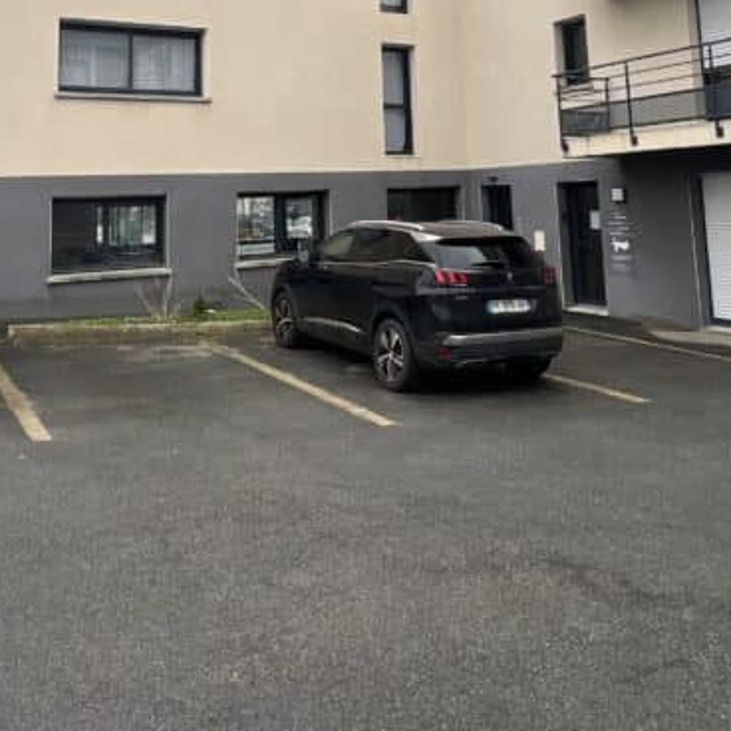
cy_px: 93
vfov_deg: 46.8
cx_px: 371
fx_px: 765
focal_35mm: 32
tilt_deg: +11.5
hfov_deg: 51.1
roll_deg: +3.1
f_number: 1.8
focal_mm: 1.57
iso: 32
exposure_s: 1/188
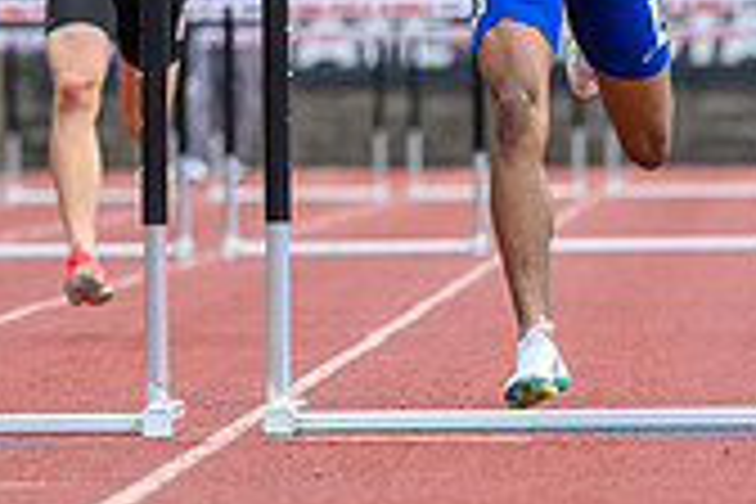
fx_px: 18563
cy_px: 5
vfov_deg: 1.6
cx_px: 528
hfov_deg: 2.3
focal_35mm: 884
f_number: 4.5
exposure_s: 1/1600
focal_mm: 200
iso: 720
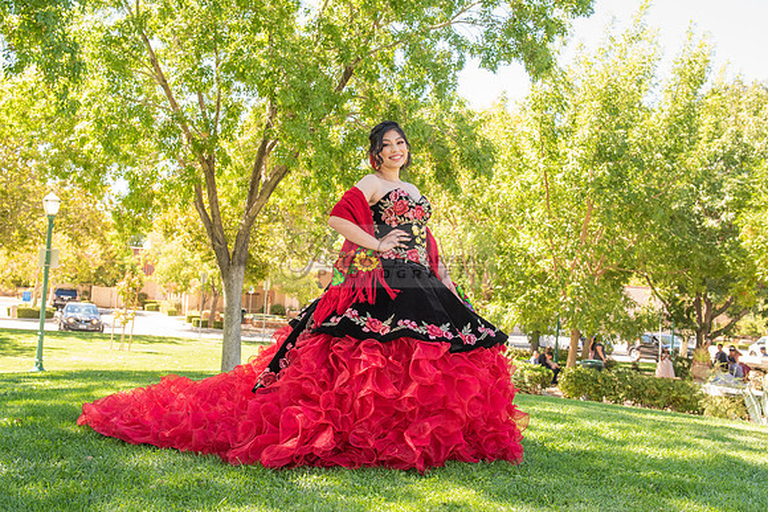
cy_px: 256
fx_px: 915
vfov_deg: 31.3
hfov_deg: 45.5
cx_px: 384
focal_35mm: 43
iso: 500
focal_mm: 34
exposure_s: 1/200
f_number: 6.3
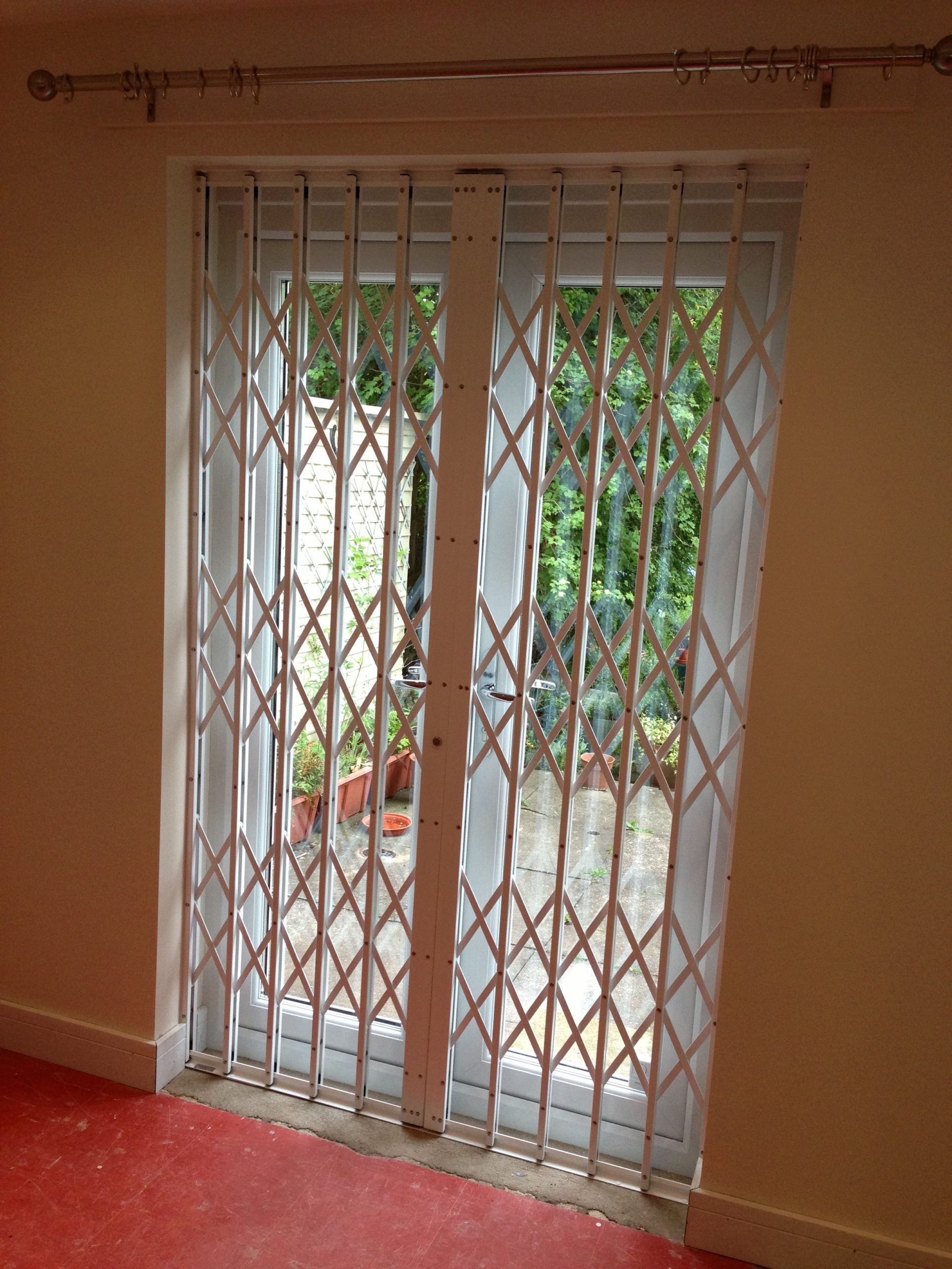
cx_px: 476
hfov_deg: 42.9
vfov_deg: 55.4
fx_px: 1210
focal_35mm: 33
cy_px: 634
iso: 125
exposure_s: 1/120
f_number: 2.4
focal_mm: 4.13
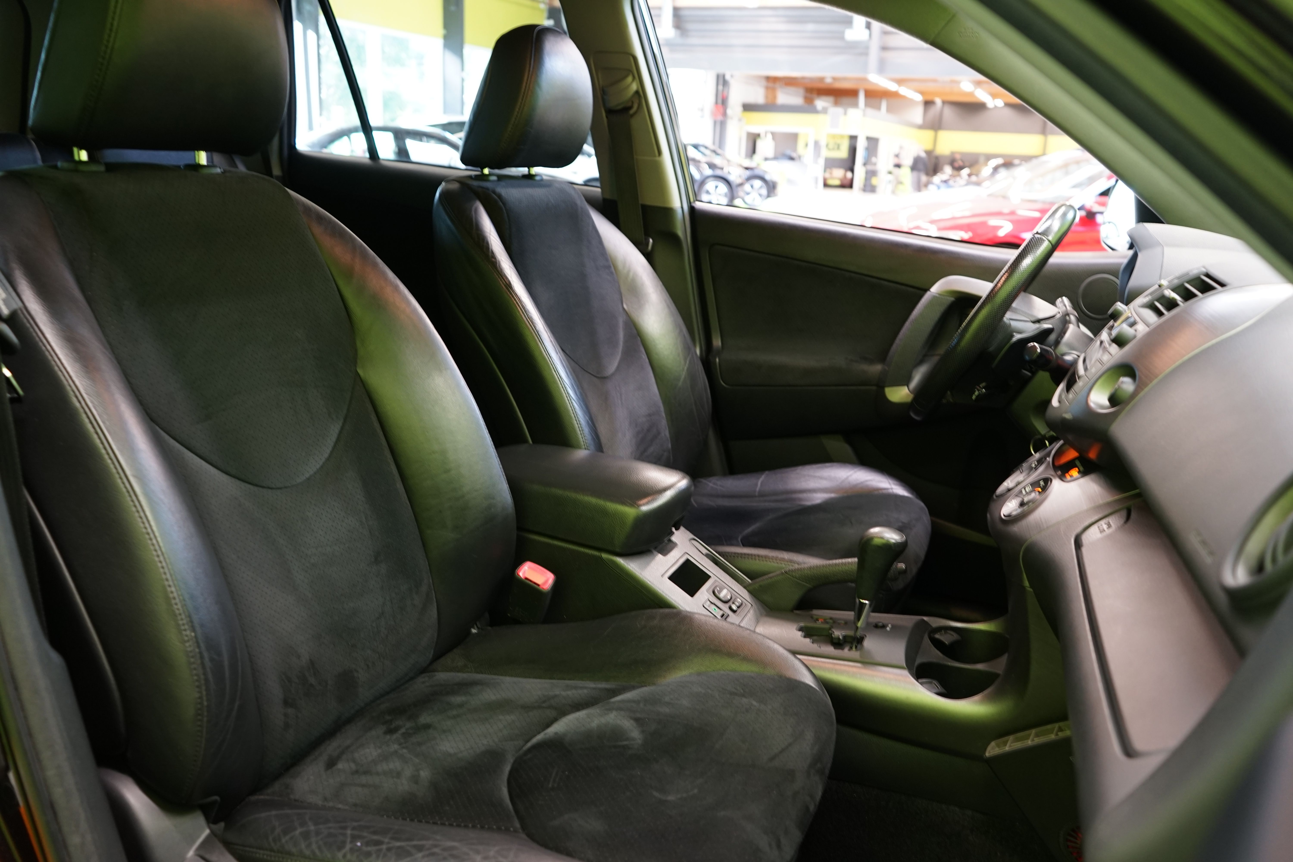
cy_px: 431
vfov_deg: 43.6
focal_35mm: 30
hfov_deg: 61.9
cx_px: 646
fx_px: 1077
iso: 800
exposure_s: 1/10
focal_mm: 30
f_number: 4.5
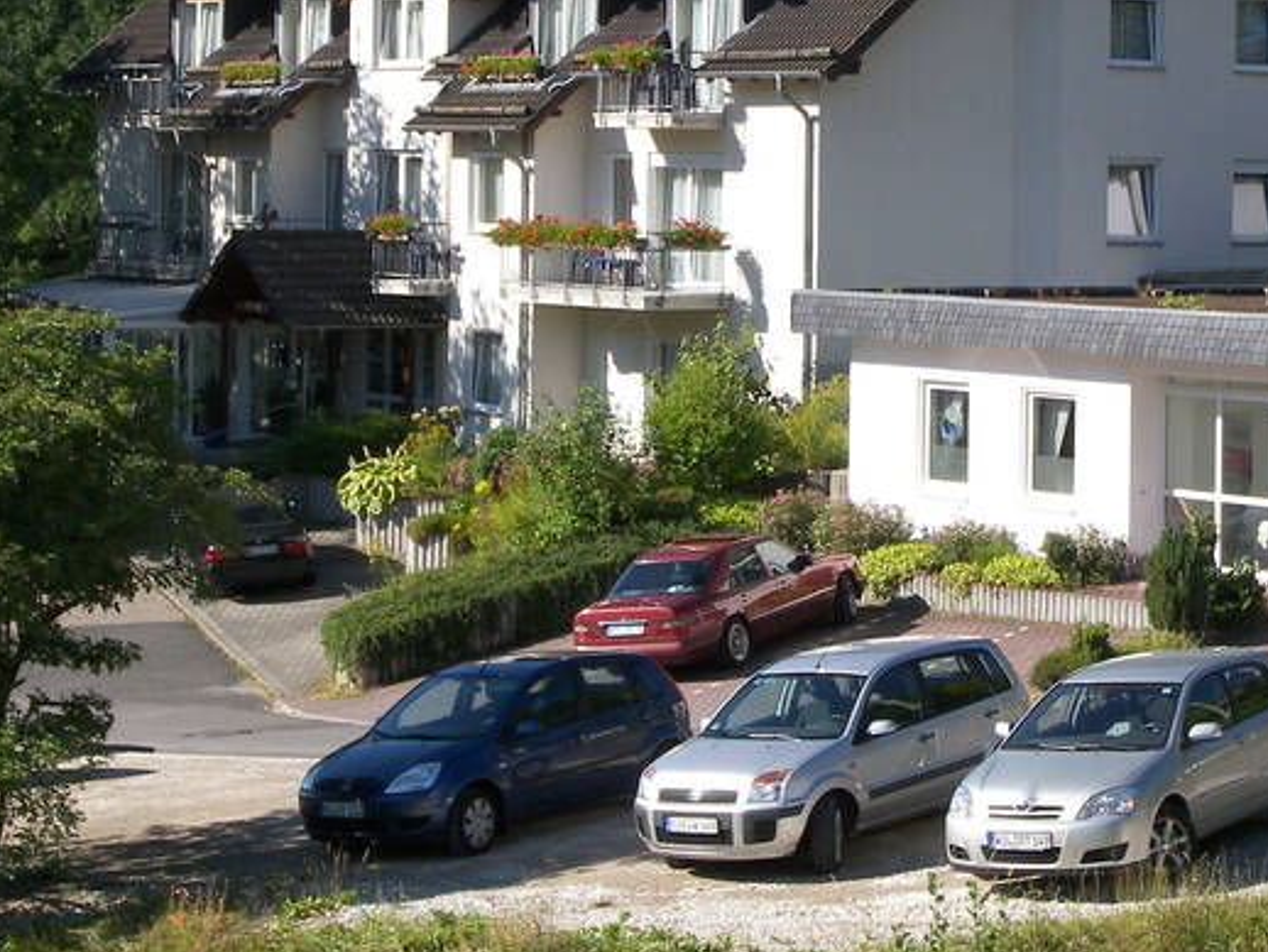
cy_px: 169
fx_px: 4031
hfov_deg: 17.8
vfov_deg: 13.4
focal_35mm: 110
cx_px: 901
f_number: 5
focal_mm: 12
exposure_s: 1/400
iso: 100
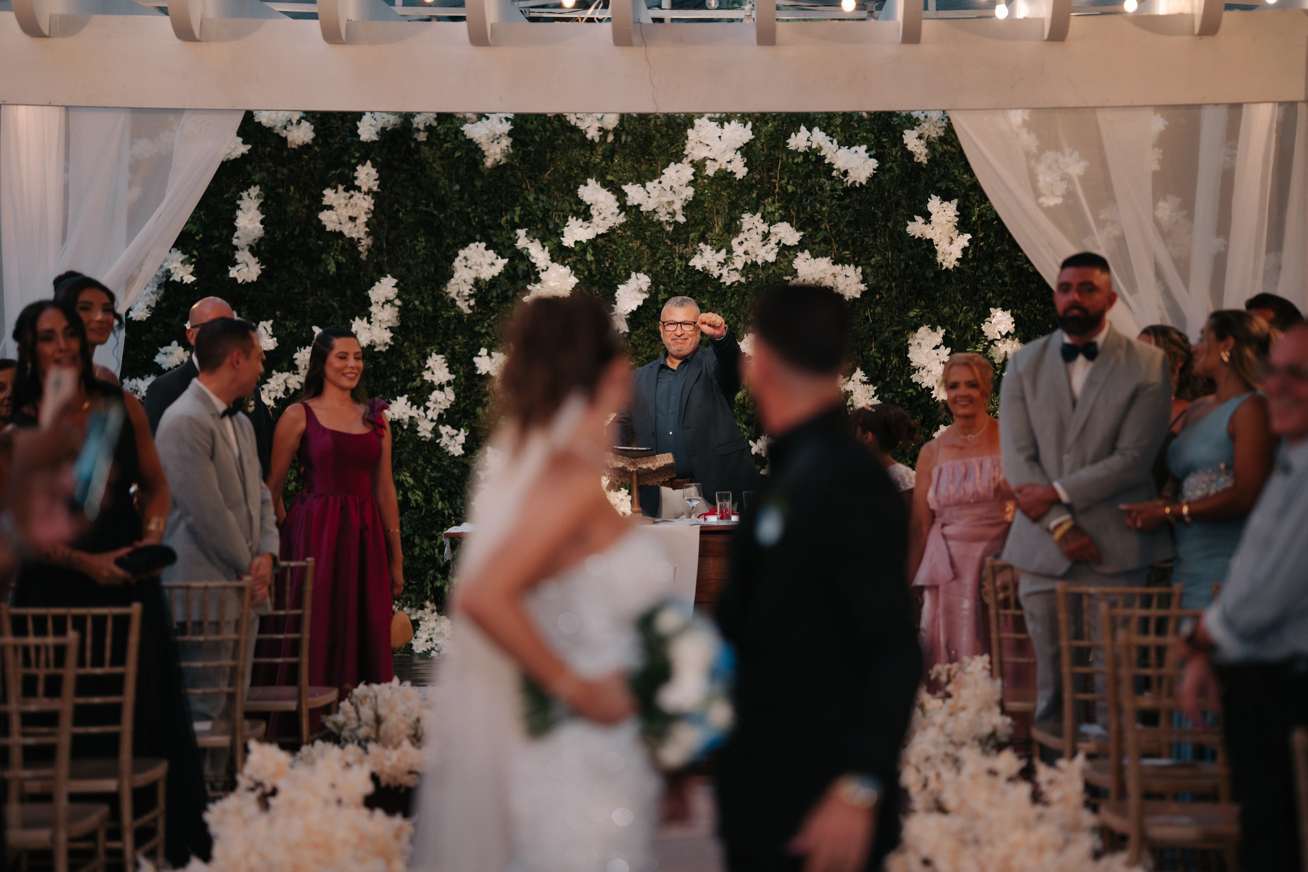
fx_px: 3146
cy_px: 436
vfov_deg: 15.8
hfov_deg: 23.5
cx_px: 654
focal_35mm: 87
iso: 640
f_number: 1.4
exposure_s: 1/250
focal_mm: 85
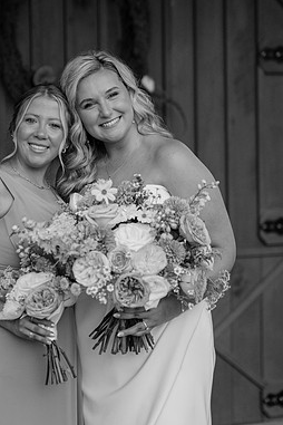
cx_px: 90
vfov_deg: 17.9
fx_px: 1344
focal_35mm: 114
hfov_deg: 12.0
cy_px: 213
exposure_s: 1/5000
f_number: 1.8
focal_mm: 50
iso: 1000
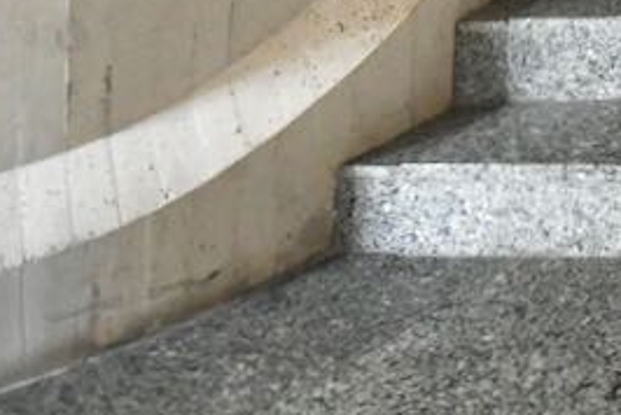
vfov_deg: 16.9
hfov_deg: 24.3
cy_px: -406
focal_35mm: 61
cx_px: 971
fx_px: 1053
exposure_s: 1/100
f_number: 4
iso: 3200
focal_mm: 10
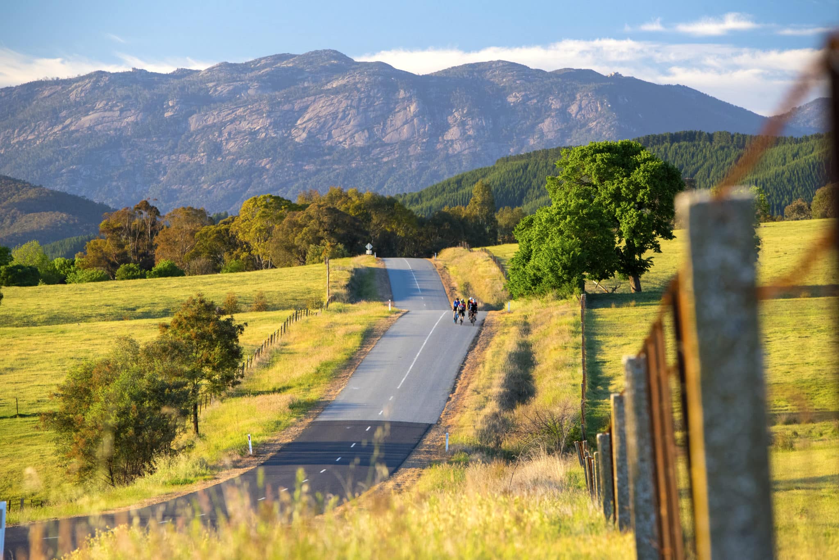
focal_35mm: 200
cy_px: 280
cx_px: 420
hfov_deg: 10.3
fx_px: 4662
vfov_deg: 6.9
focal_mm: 200
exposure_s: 1/400
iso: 1600
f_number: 7.1
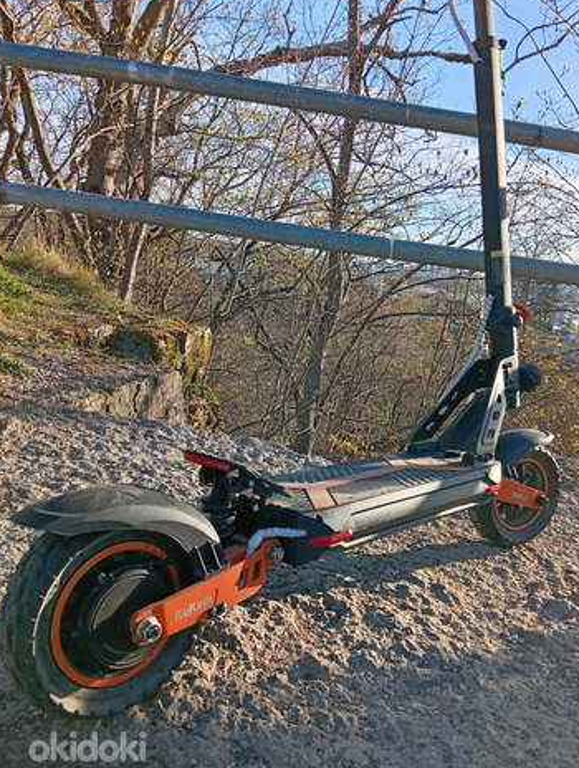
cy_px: 391
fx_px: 622
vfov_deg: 63.3
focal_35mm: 28
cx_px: 294
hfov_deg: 49.9
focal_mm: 3.96
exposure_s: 1/215
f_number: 1.8
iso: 50
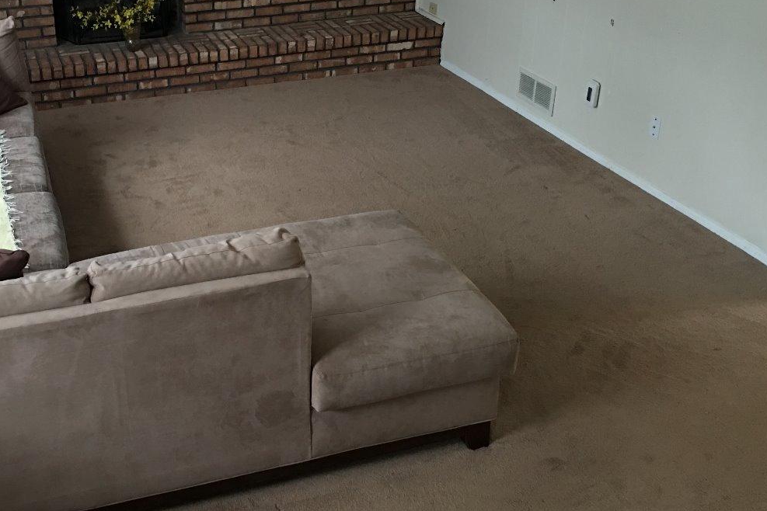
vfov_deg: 30.2
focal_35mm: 44
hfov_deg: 43.9
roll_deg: +0.8
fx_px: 937
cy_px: 162
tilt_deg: -22.9
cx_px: 260
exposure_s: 1/4
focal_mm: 4.15
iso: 64
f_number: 2.2
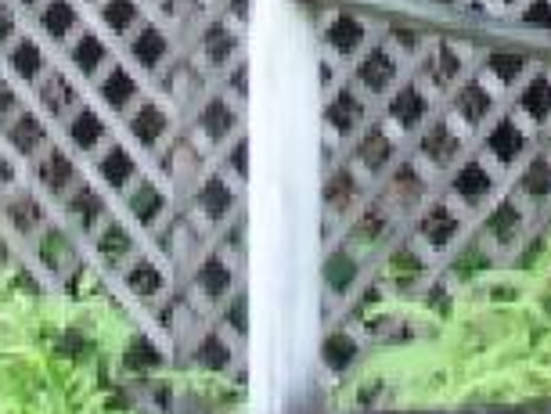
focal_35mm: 447
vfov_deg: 3.3
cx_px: 256
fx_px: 7121
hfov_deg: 4.4
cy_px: -898
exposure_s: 1/40
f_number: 3.2
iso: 64
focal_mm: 11.1
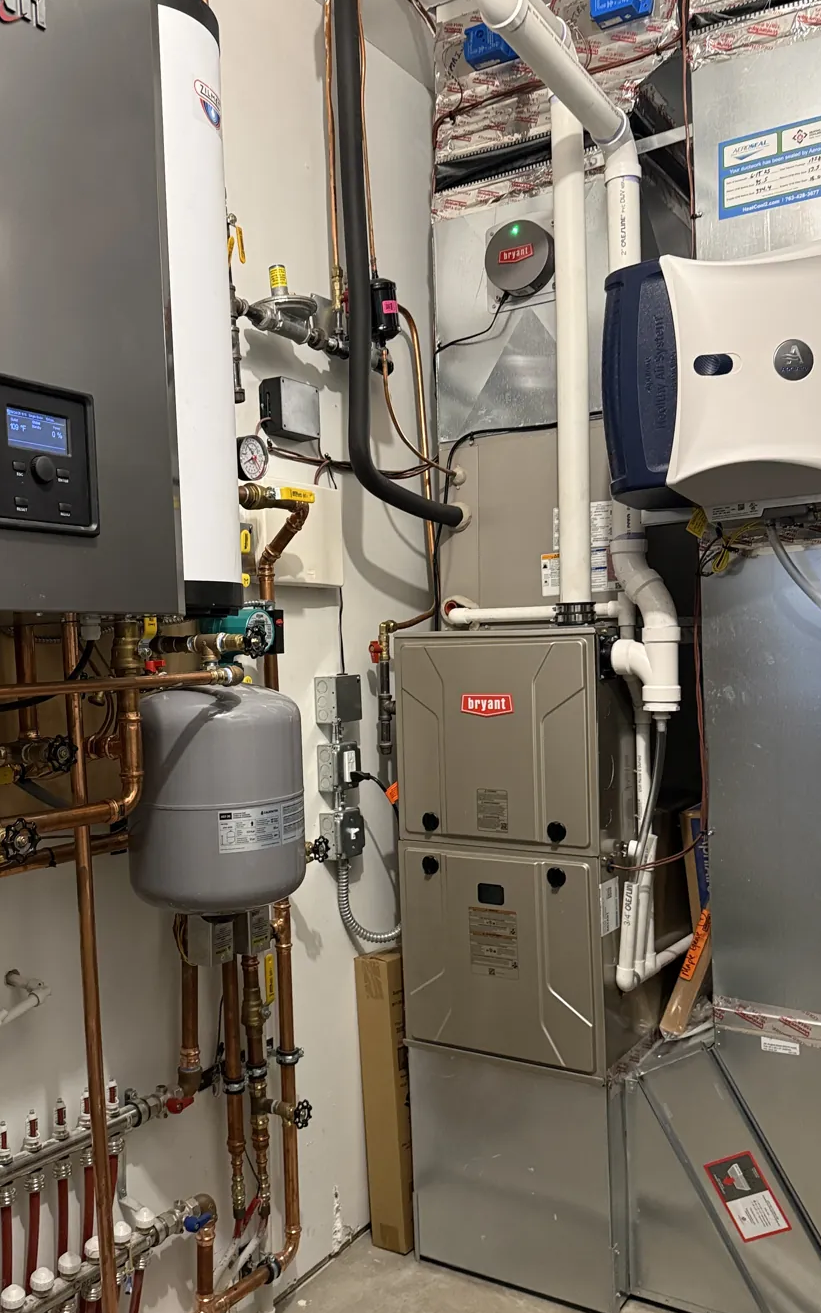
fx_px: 1109
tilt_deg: -0.7
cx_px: 312
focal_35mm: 31
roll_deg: +1.5
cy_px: 687
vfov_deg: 61.2
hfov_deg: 40.4
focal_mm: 6.76
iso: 400
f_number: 1.78
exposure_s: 1/60
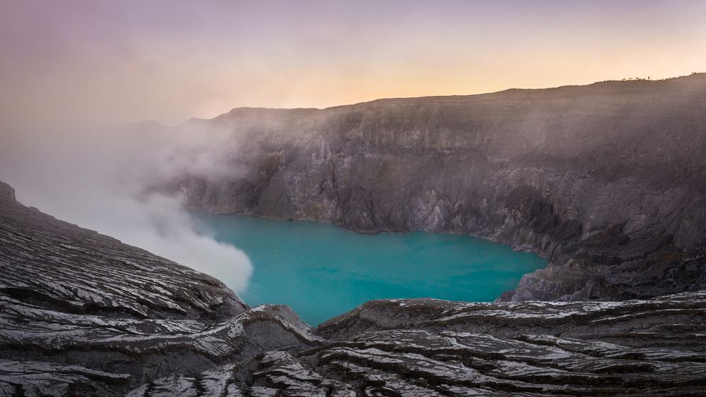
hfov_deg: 64.3
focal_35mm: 30
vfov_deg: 38.9
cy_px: 198
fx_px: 562
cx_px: 352
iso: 200
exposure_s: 4
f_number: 8
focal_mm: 28
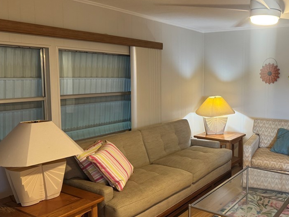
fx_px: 292
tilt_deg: -6.5
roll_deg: -0.7
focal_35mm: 35
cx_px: 207
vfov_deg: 40.7
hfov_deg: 50.9
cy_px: 102
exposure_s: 1/60
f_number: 1.78
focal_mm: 6.76
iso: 200
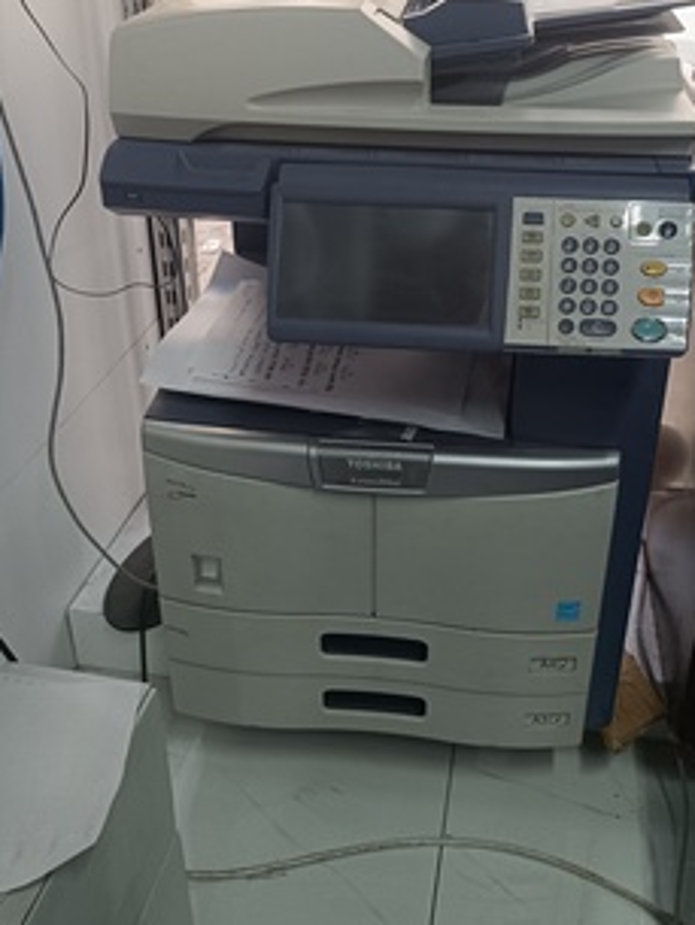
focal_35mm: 36
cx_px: 417
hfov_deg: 39.5
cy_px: 332
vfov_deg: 50.7
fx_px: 963
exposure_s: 1/100
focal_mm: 6.14
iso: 253
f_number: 1.65
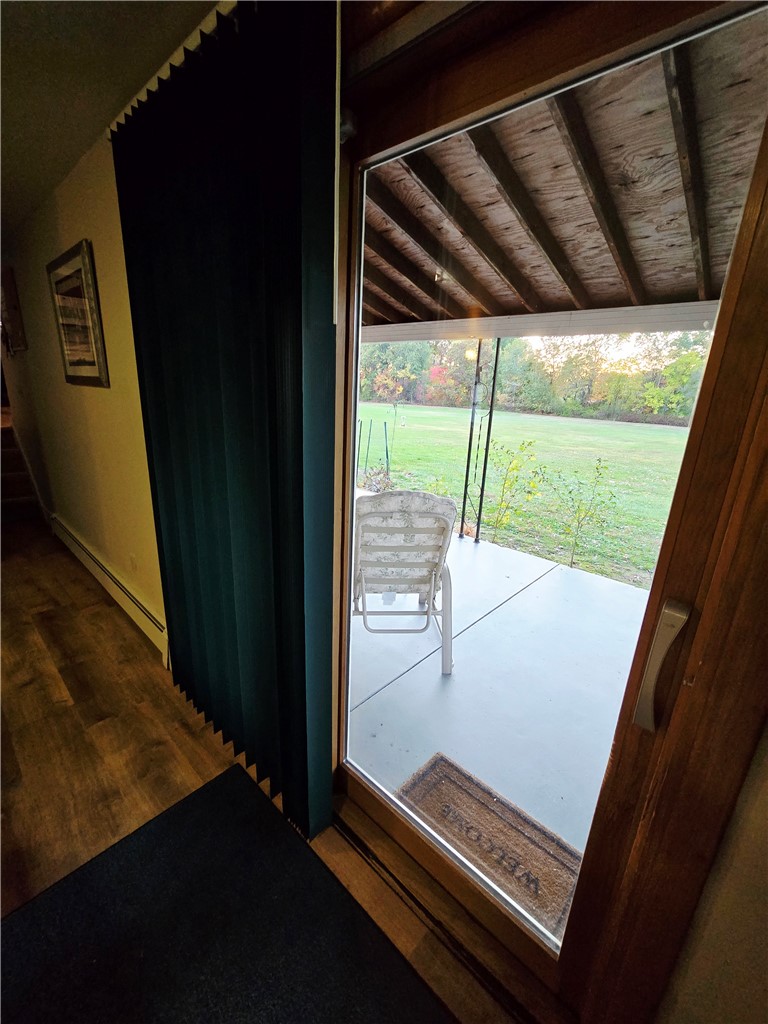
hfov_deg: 89.9
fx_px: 385
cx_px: 384
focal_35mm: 13
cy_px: 512
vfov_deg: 106.2
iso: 500
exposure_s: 1/60.2
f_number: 2.2
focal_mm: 2.2
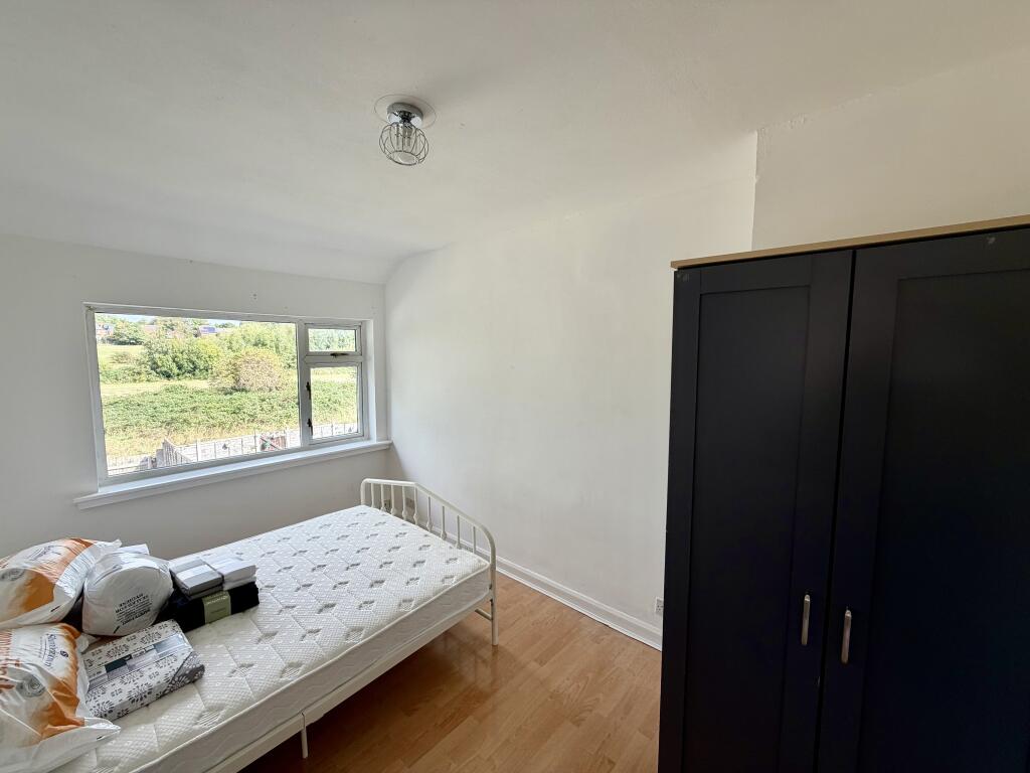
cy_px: 386
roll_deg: -0.4
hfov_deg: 102.1
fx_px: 417
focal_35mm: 14
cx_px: 515
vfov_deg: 85.7
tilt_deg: -3.9
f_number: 2.2
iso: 40
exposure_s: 1/131
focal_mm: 2.22
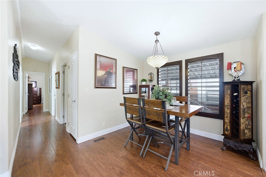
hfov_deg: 104.3
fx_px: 103
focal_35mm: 14
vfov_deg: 81.2
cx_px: 133
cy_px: 88
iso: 1000
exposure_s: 1/640
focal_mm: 14
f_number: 5
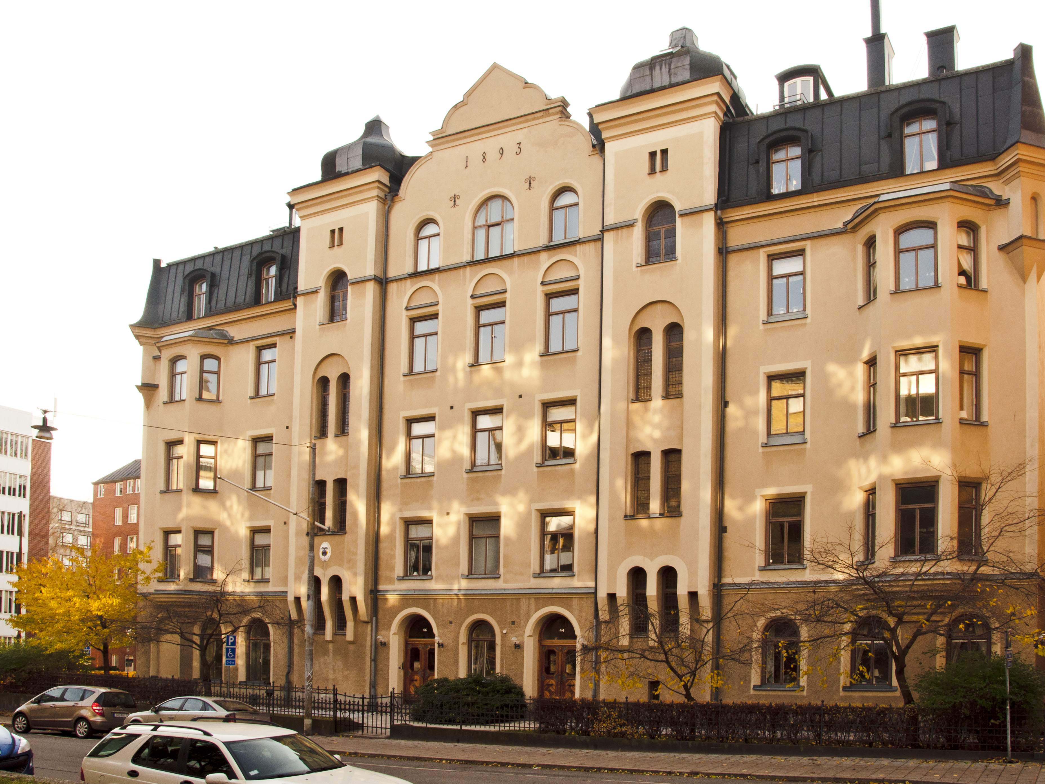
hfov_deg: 59.9
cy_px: 388
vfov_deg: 46.8
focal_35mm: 30
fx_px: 906
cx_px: 505
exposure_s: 1/125
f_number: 11
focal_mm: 18
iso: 200
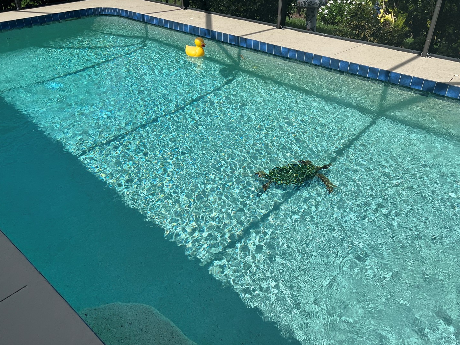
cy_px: 183
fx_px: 385
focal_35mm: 29
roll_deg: -0.1
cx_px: 229
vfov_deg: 48.2
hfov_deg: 61.7
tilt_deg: -35.6
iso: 50
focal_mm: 5.7
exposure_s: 1/3831
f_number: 1.5
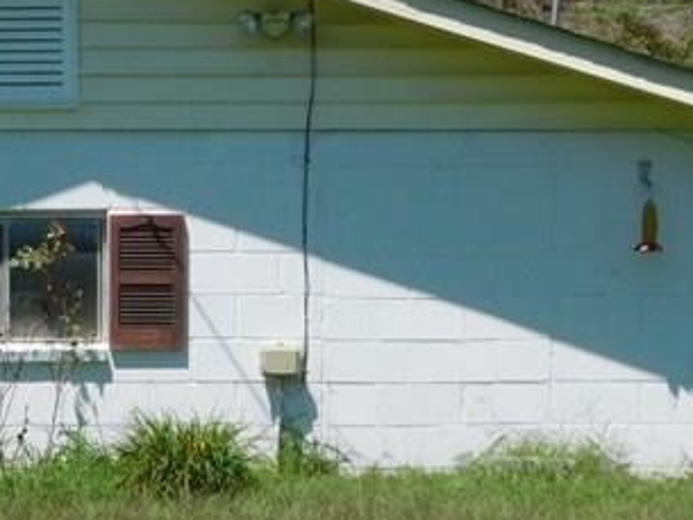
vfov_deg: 9.8
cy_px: 188
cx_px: -7
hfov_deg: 12.9
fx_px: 3024
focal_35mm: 151
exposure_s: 1/1000
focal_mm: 8
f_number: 3.7
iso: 125
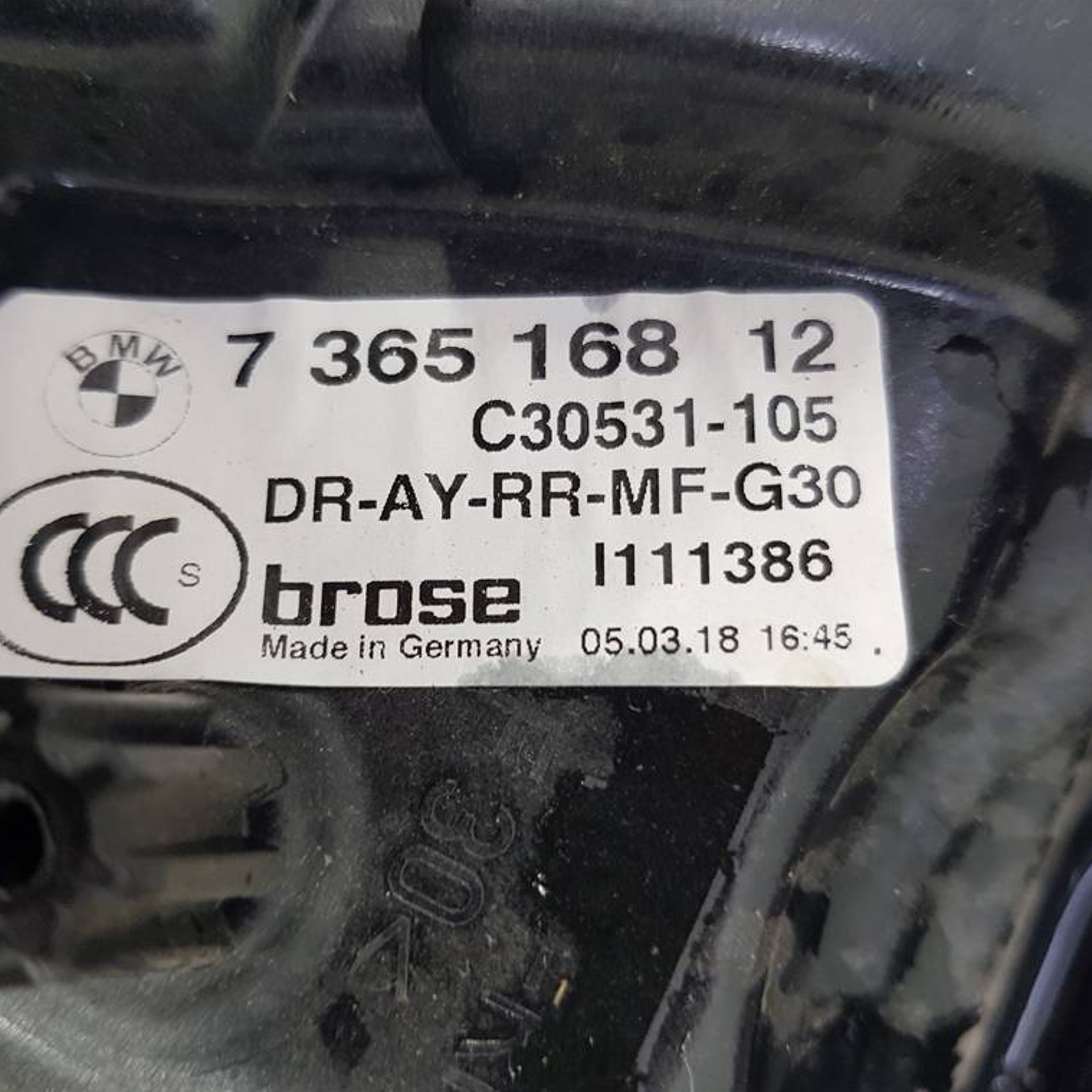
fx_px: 1106
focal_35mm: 31
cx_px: 466
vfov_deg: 52.5
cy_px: 545
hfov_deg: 52.3
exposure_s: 1/100
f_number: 1.7
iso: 200
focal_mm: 4.2
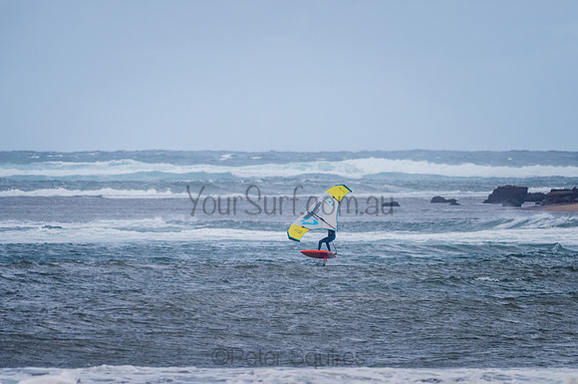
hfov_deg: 3.4
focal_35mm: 612
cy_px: 234
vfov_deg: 2.2
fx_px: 9818
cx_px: 323
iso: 200
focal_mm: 500
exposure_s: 1/2000
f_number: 5.6
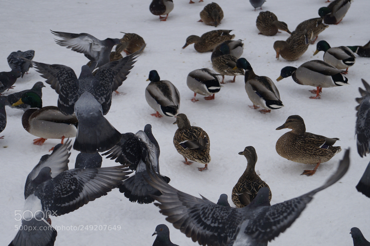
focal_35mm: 82
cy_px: 123
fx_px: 847
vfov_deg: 16.5
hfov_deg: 24.7
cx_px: 185
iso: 320
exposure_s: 1/2000
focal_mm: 55
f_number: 5.6
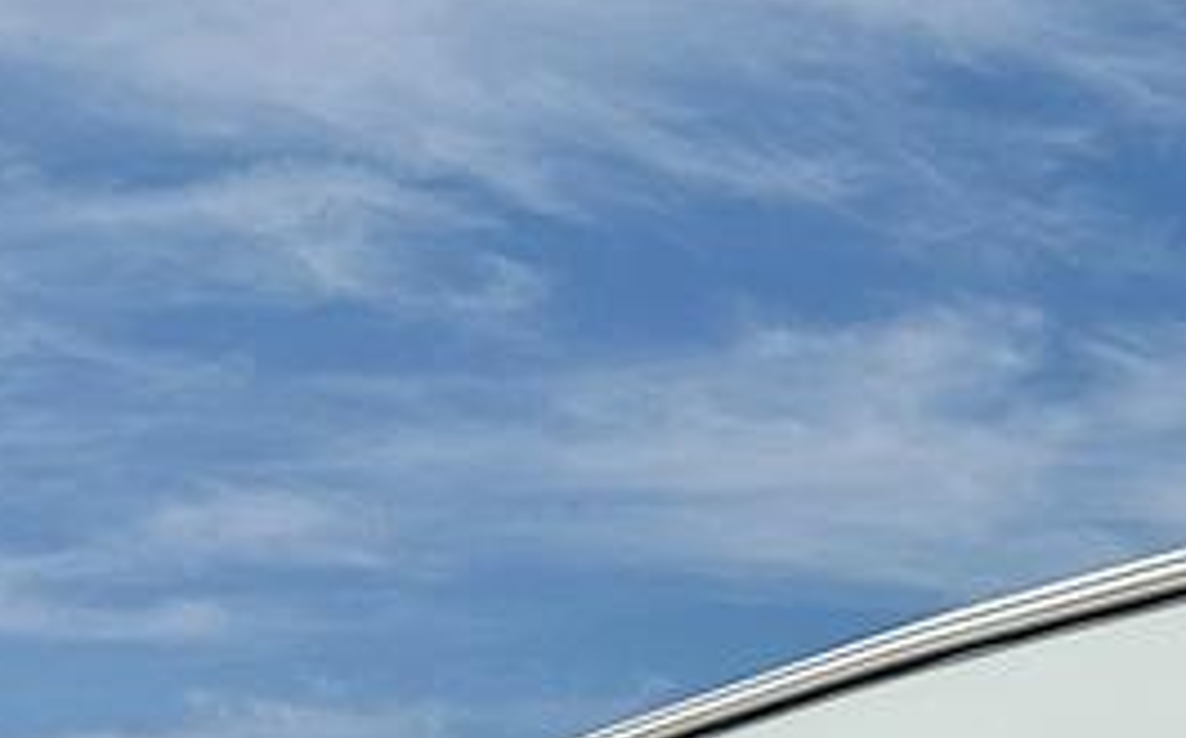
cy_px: 1968
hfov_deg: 14.1
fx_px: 3971
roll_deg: -0.5
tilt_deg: -6.0
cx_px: 2403
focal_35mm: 123
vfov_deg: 9.2
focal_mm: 6.86
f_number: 1.78
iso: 80
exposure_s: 1/10753
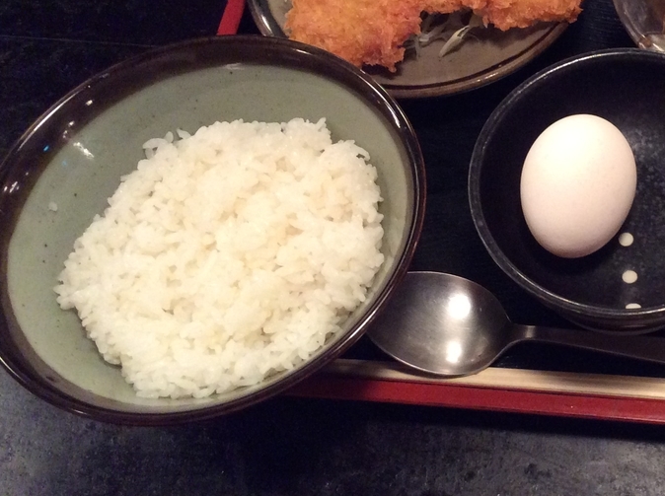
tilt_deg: -58.0
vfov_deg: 25.4
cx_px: 584
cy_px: 164
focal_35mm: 57
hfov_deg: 32.4
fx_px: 1093
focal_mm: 3.3
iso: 250
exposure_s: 1/24
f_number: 2.4
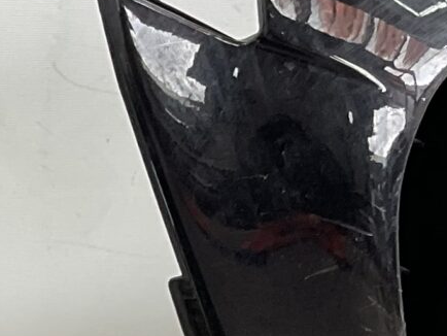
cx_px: -314
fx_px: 2209
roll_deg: -5.2
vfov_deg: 8.3
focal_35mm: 171
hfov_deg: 10.9
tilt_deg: -19.5
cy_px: 644
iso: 32
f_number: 1.8
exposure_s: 1/120
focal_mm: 3
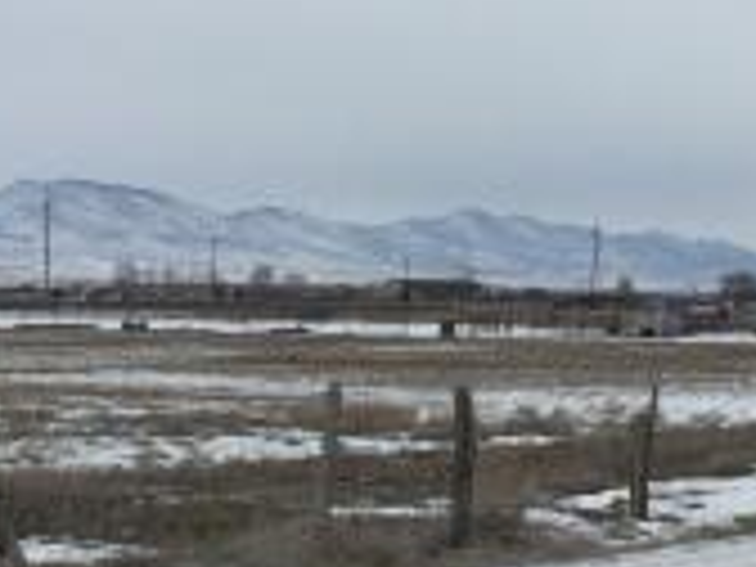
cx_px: 518
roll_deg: -0.3
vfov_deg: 12.6
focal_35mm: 118
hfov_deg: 16.6
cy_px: 252
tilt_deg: -1.1
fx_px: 2577
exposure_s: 1/4082
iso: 25
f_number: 2.4
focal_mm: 3.3
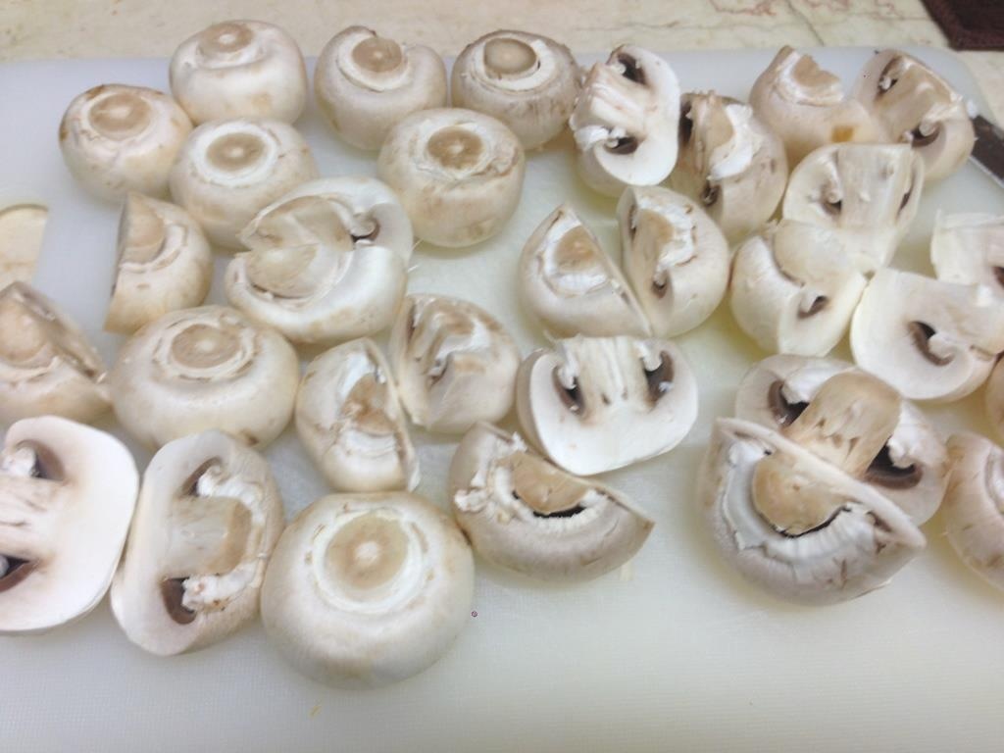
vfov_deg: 42.9
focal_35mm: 33
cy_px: 376
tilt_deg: -56.9
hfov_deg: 55.4
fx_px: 957
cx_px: 502
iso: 50
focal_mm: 4.12
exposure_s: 1/30
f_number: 2.4
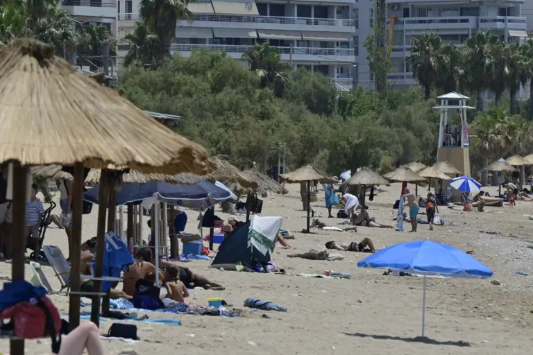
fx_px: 4219
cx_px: 266
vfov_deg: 4.8
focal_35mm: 285
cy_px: 178
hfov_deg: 7.2
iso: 200
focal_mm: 190
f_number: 9
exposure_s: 1/1250
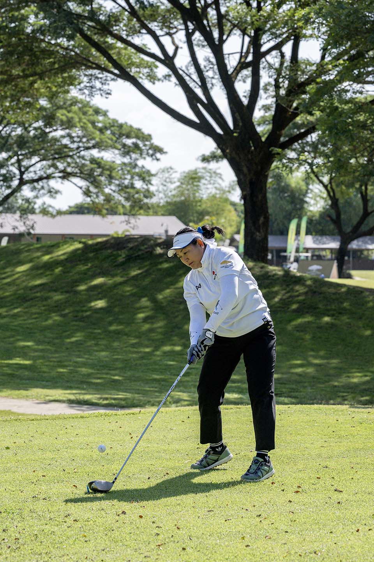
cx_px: 187
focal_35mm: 76
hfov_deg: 17.9
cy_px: 281
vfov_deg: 26.7
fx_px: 1184
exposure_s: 1/5000
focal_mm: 76
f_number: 4.5
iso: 1100
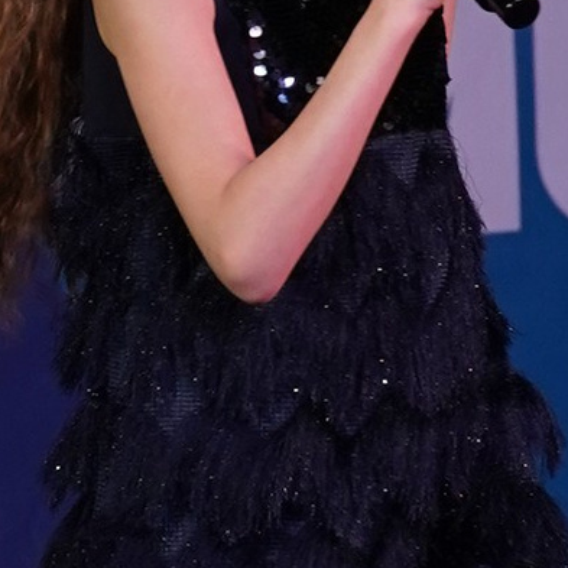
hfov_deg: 1.4
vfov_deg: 1.4
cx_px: -171
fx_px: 23112
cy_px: 117
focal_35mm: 1245
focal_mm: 150
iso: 1600
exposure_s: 1/400
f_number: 4
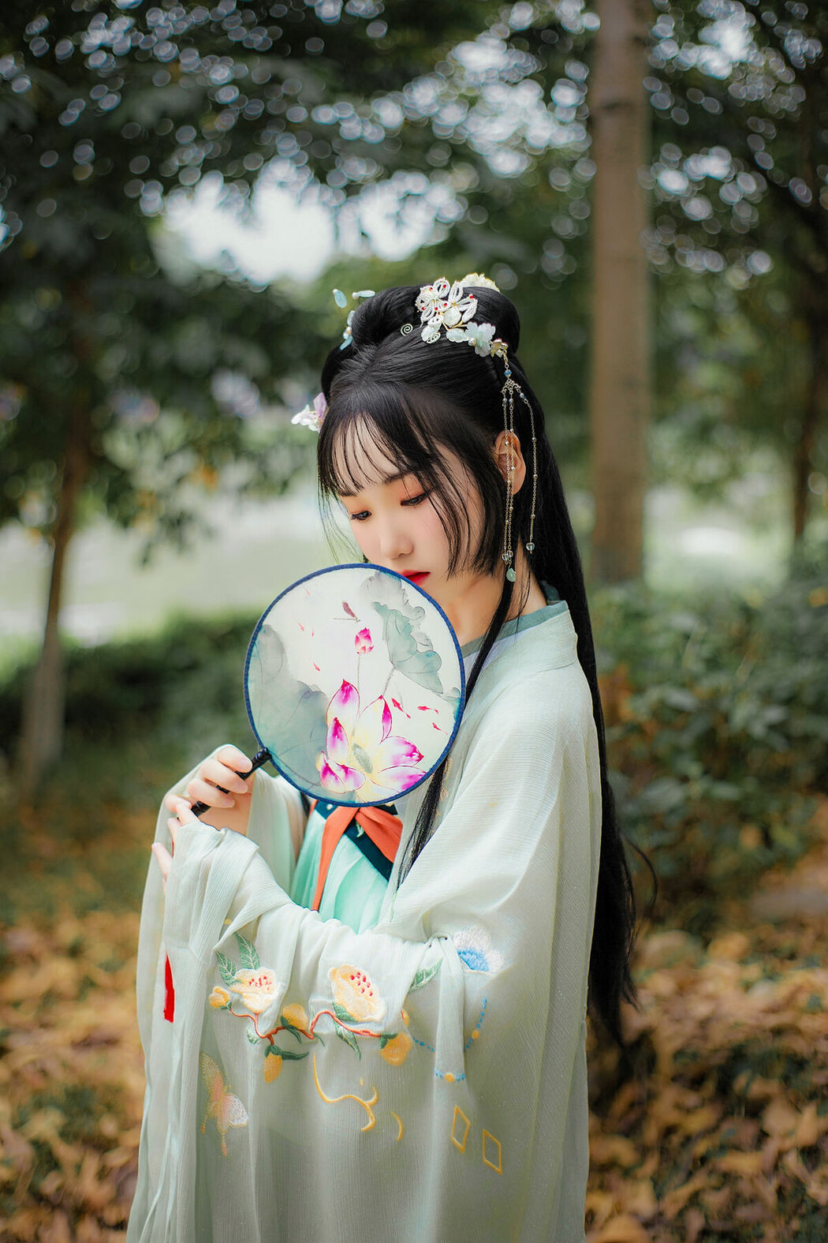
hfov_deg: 27.0
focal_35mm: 50
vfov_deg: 39.6
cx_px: 414
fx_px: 1725
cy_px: 622
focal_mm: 50
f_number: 2.2
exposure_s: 1/125
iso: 100
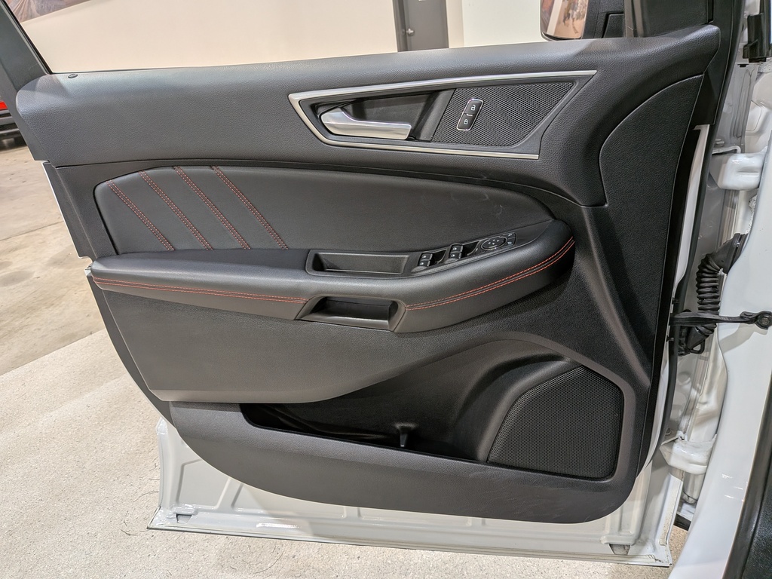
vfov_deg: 56.8
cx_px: 386
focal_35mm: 24
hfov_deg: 71.6
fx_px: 535
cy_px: 290
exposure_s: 1/191
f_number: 1.7
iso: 28
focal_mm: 4.53
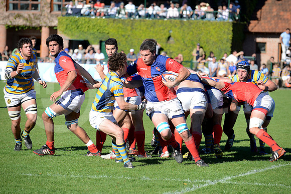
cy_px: 97
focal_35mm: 180
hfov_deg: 11.4
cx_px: 146
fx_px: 1455
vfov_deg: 7.6
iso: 320
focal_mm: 180
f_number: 5
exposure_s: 1/1000
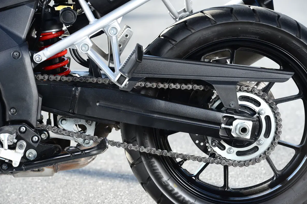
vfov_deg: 8.8
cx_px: 154
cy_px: 102
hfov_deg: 13.2
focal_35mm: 156
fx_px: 1330
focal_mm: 155
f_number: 7.1
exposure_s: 1/200
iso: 200
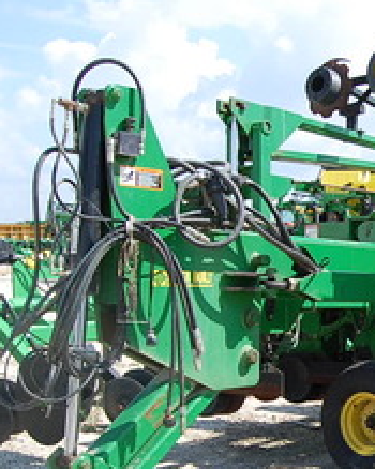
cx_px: 459
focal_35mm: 63
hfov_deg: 22.2
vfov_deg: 29.7
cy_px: 332
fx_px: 875
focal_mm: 18
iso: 200
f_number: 8
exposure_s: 1/250
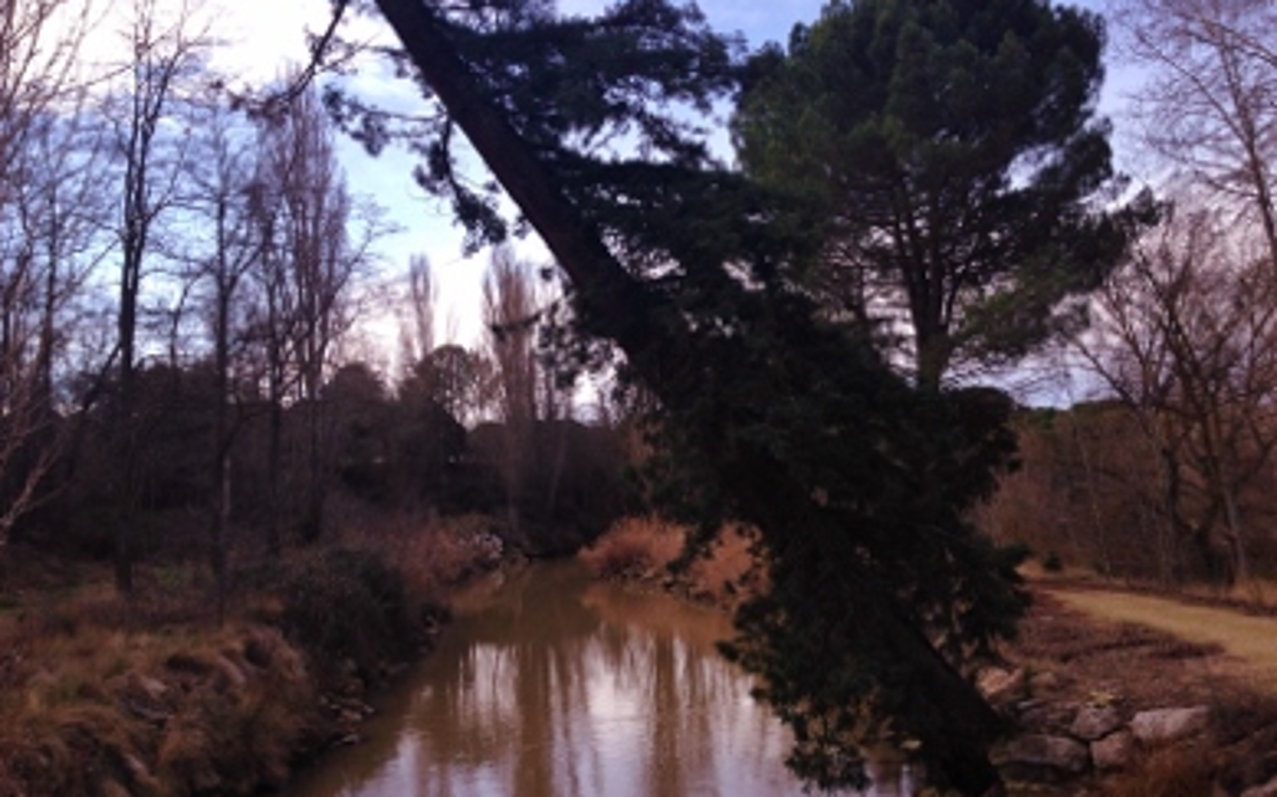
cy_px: 397
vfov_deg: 35.3
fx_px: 1253
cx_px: 643
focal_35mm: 36
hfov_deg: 54.0
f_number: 2.4
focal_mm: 4.12
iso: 50
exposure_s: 1/704
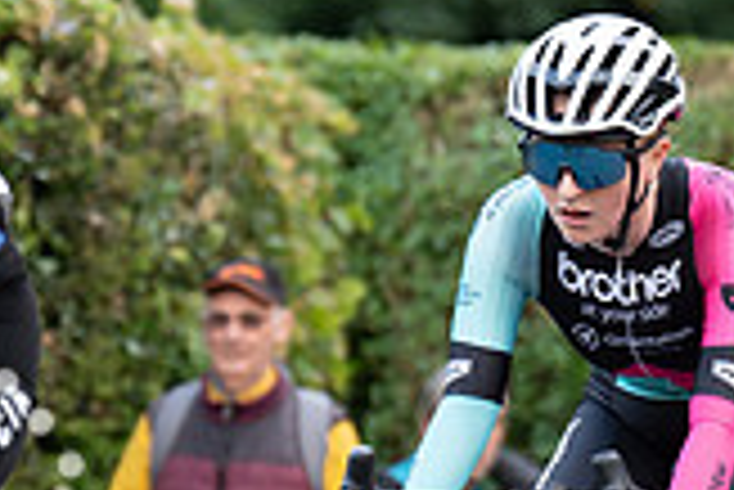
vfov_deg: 2.7
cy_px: 215
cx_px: 761
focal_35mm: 517
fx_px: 10550
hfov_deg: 4.0
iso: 640
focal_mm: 115
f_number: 2.8
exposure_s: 1/500
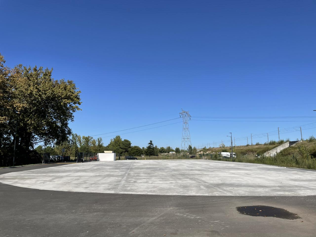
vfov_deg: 53.1
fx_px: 237
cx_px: 158
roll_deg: +0.6
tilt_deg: +10.2
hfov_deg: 67.3
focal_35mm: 26
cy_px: 118
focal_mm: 4.2
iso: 32
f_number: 1.6
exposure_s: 1/5814
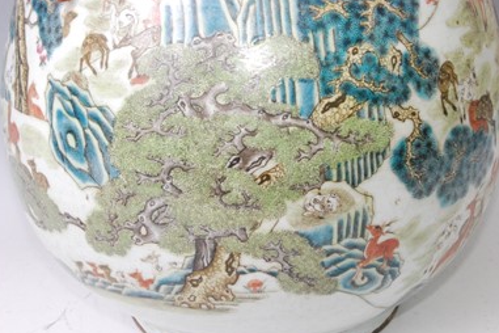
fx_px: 873
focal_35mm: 63
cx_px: 246
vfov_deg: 21.6
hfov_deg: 31.9
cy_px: 170
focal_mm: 40
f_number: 20
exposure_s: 1/125
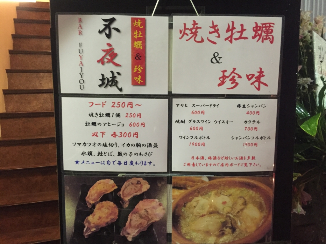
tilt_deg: -5.7
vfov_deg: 48.2
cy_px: 122
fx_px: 273
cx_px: 163
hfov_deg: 61.7
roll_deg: +0.3
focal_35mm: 29
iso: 500
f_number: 2.2
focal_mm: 4.15
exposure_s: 1/17
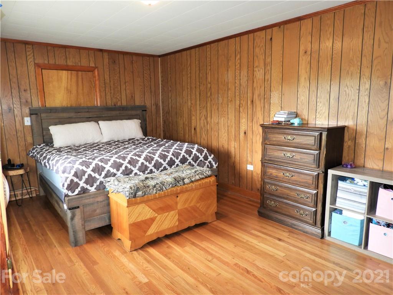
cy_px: 148
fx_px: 272
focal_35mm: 24
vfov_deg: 56.8
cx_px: 196
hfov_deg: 71.6
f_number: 3.3
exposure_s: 1/30
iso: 200
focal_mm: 4.3
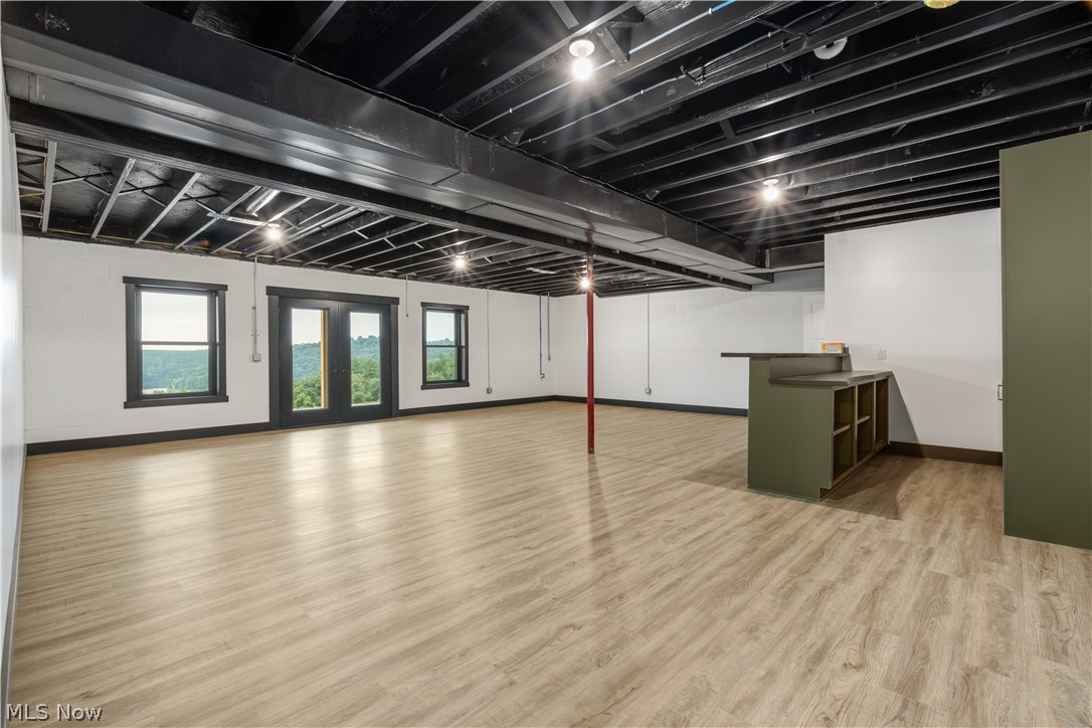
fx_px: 485
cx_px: 546
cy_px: 364
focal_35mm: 16
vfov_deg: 73.7
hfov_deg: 96.7
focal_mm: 16
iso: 100
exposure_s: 2
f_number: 8
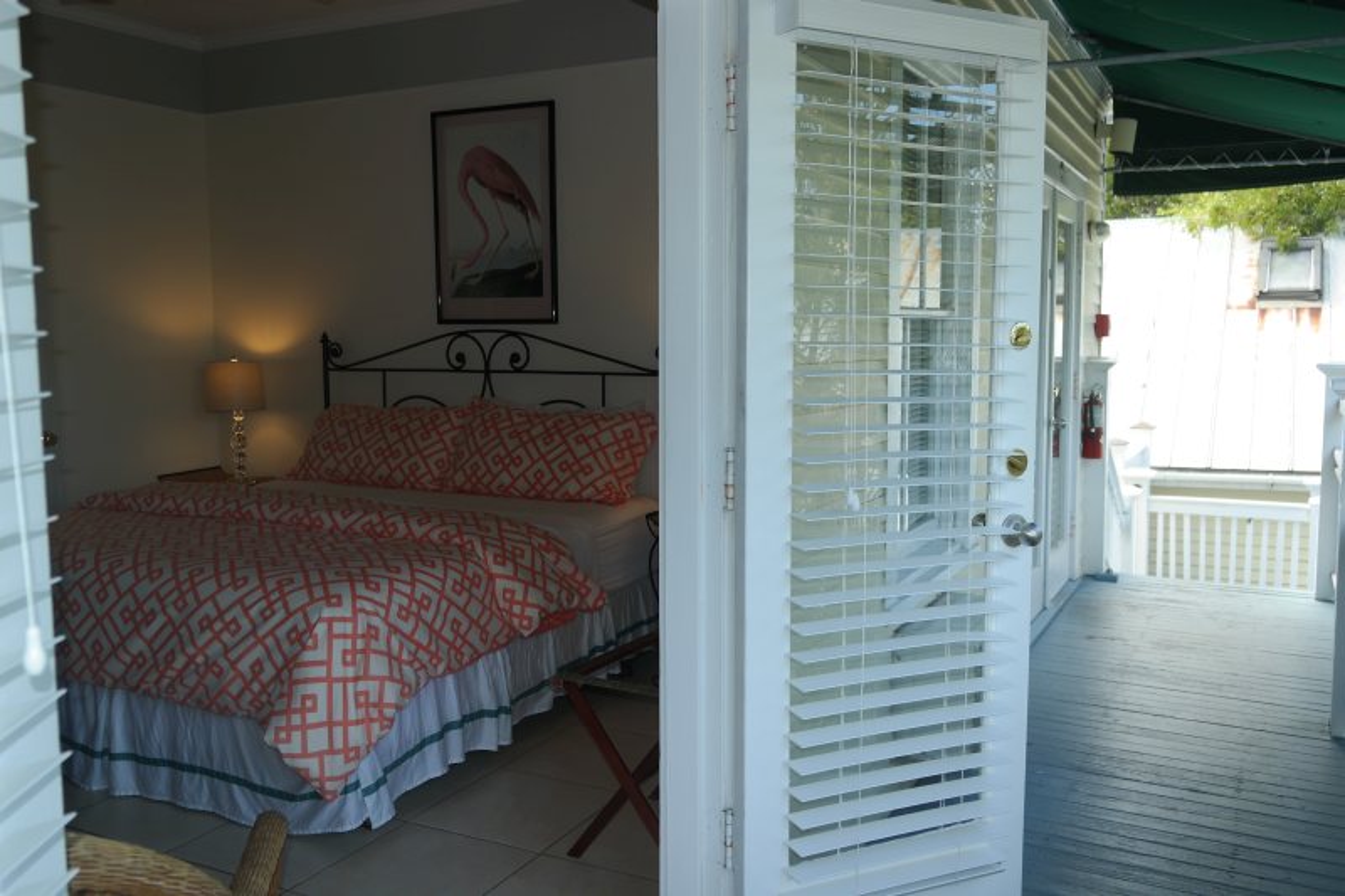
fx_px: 1121
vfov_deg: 43.6
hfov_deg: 61.9
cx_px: 672
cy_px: 448
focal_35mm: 30
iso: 100
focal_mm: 20
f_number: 4
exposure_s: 1/100
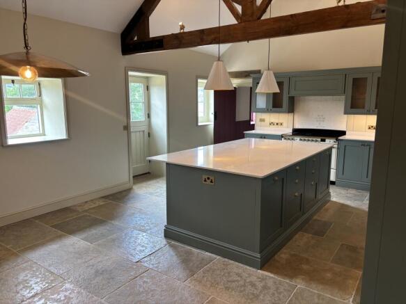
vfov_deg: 53.0
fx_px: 305
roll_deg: -0.1
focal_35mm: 26
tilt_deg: -8.1
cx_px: 203
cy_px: 152
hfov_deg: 67.3
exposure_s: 1/50
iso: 64
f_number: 1.6
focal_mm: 5.96
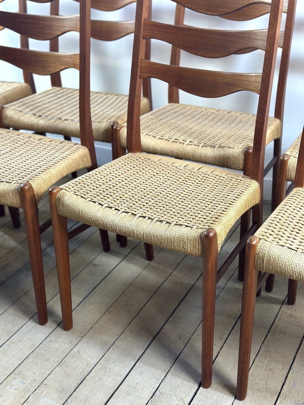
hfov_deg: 30.3
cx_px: 152
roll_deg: +1.4
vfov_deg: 39.7
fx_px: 562
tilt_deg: -27.2
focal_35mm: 48
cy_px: 202
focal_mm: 6.86
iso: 200
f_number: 1.78
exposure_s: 1/100
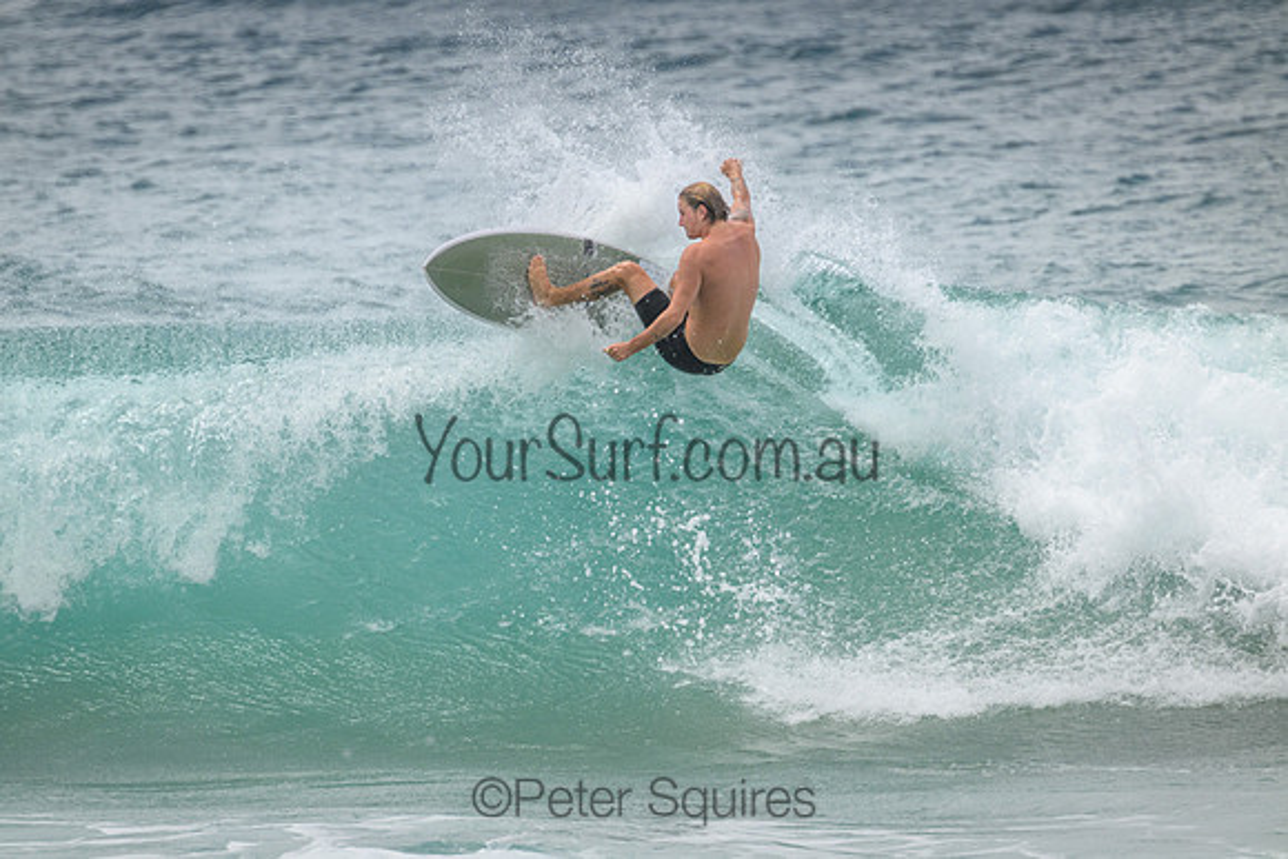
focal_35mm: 800
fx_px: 28628
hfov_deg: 2.6
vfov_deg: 1.7
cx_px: 644
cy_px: 430
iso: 720
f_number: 11
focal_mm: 800
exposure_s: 1/2000
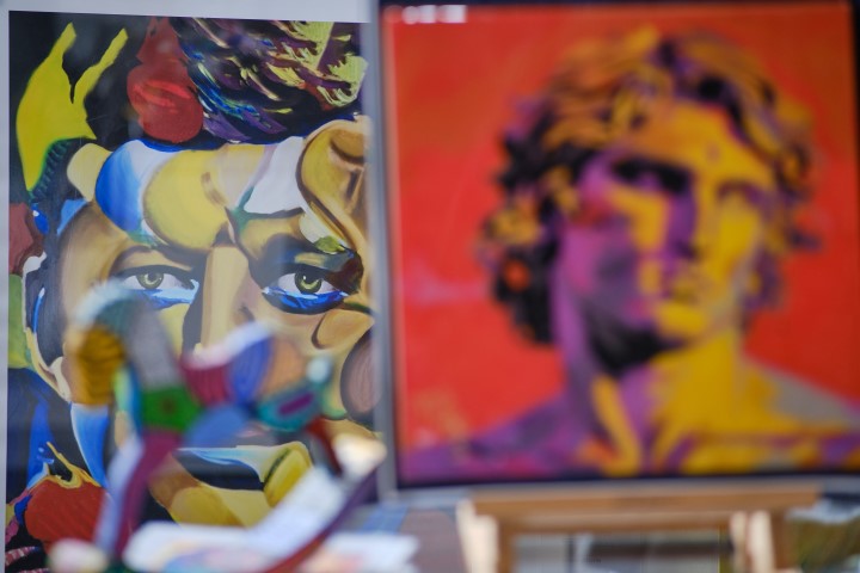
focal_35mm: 128
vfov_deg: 10.7
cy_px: 286
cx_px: 430
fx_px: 3058
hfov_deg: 16.0
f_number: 2
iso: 320
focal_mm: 85
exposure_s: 1/125
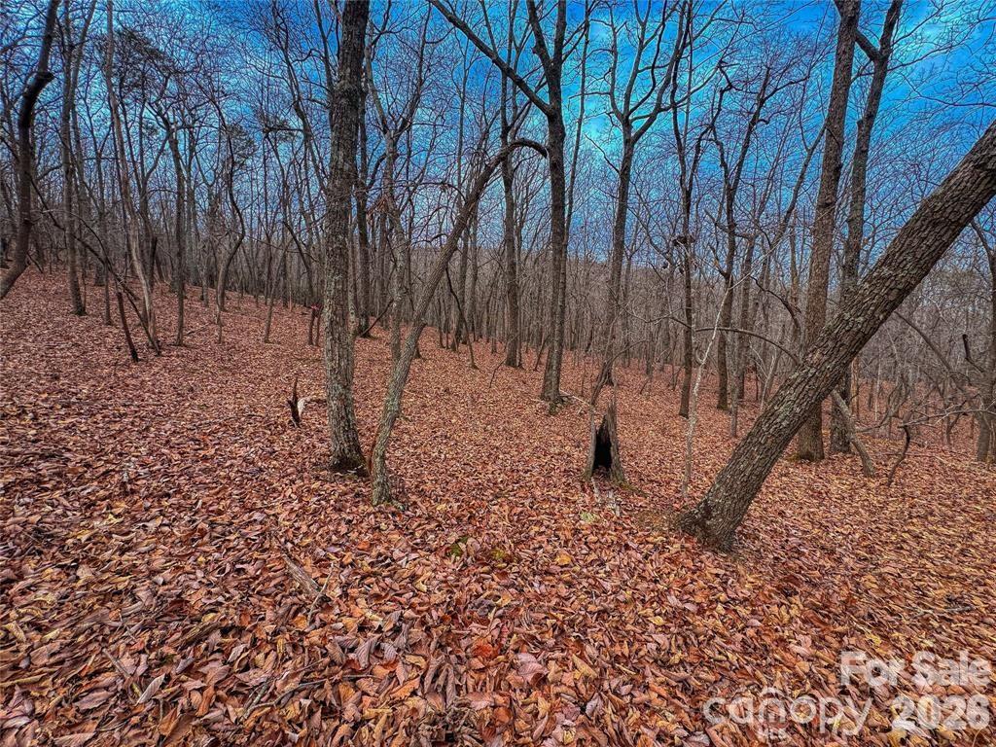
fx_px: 403
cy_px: 374
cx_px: 498
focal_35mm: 14
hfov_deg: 102.1
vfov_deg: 85.7
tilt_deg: -9.1
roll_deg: -0.7
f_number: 2.2
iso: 40
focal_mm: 2.2
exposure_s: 1/296
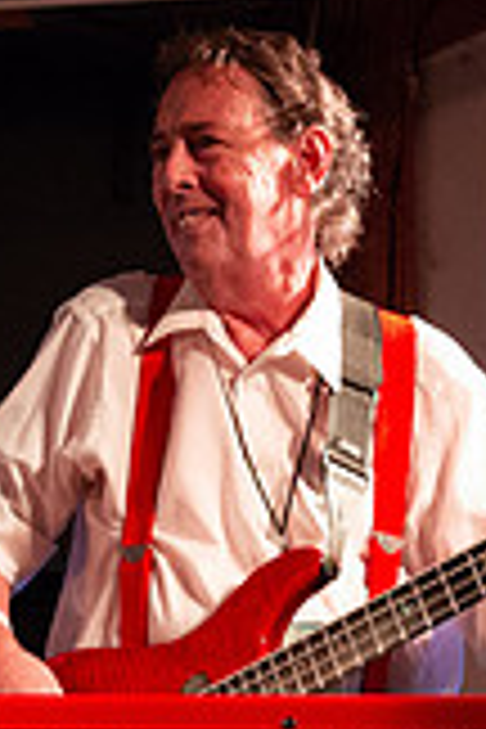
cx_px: -94
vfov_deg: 18.1
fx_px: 2248
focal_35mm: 111
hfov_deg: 12.1
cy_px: 652
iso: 6400
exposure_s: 1/50
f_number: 6.3
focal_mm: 31
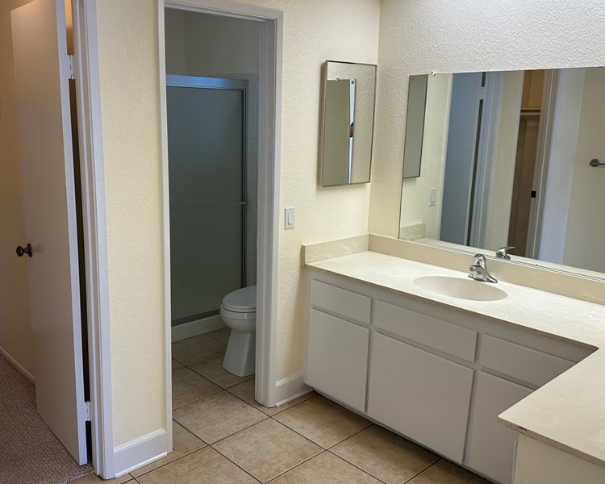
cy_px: 238
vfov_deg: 45.8
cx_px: 268
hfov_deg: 55.5
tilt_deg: -11.7
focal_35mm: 32
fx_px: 573
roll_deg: -1.1
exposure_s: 1/220
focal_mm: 6.86
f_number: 1.78
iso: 64
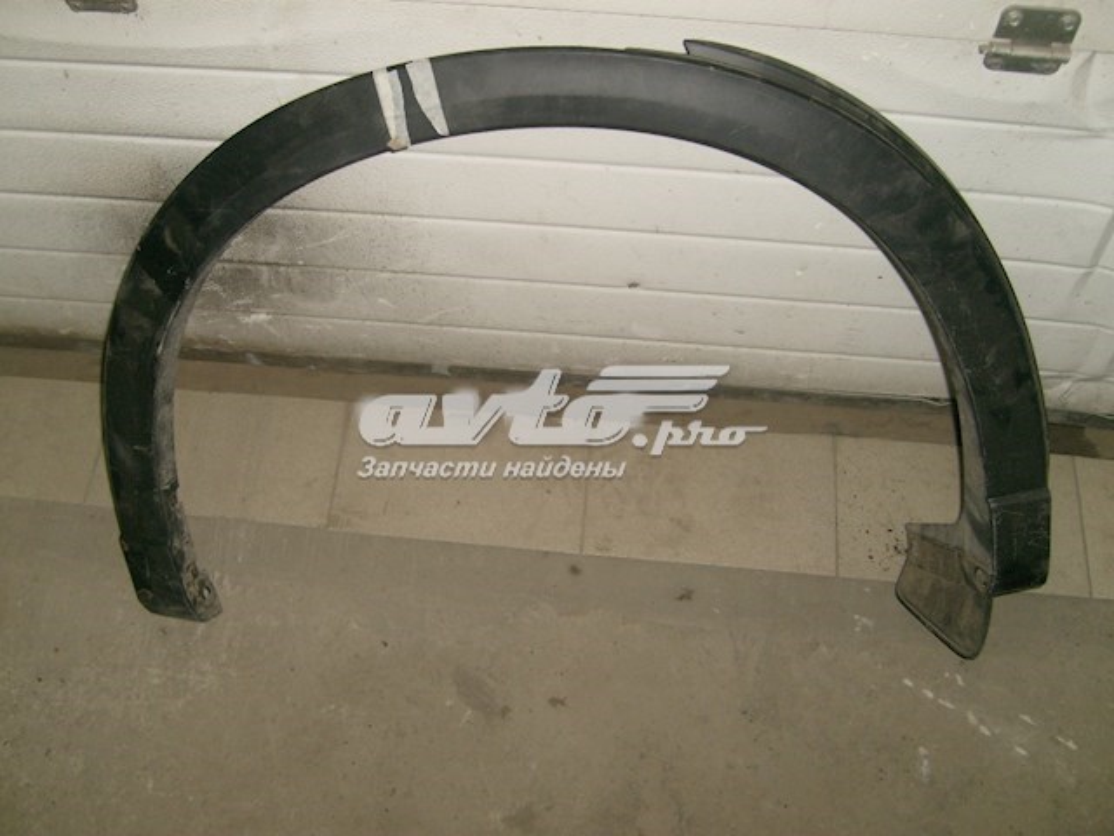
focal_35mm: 35
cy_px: 418
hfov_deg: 52.6
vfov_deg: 40.7
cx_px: 557
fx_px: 1126
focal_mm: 5.8
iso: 100
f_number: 2.8
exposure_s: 1/45
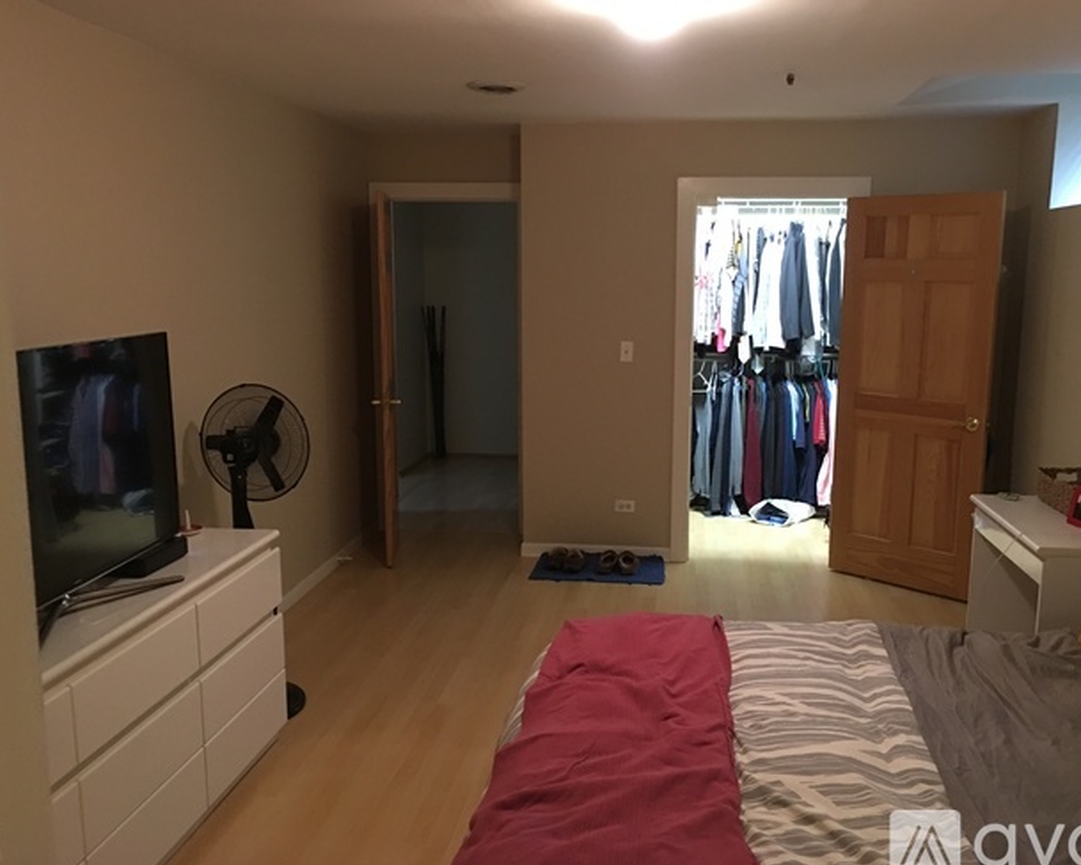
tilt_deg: -9.0
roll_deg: -0.9
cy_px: 437
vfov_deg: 47.1
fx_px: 992
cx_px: 585
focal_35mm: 31
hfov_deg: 57.1
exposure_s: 1/4
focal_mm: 4.15
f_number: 2.2
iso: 80
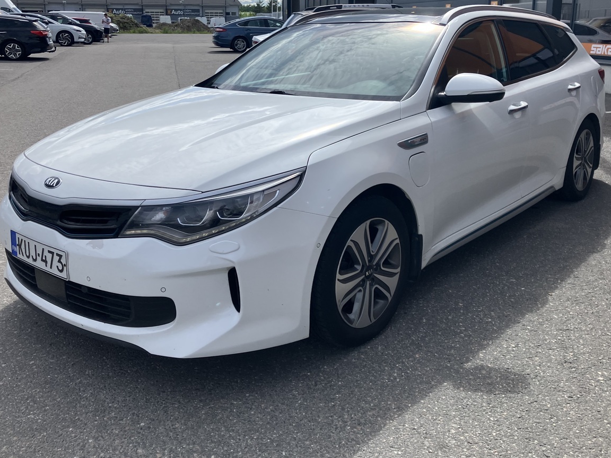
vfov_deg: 40.5
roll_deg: +2.2
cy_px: 180
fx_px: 618
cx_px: 335
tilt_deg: -9.8
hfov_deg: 52.5
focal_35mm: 35
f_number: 1.8
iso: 32
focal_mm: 3.99
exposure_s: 1/2208
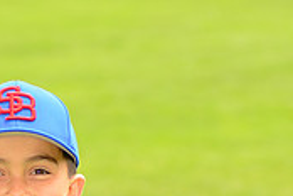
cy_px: 285
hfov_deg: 5.3
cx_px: 27
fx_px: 3141
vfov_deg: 3.5
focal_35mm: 386
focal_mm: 116
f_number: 5
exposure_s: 1/250
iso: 100
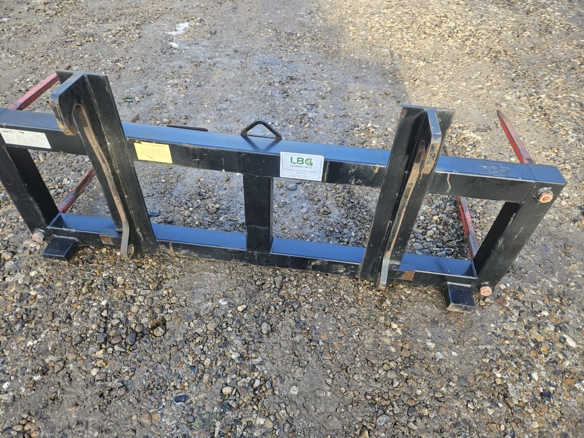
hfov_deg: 73.9
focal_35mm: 23
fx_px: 388
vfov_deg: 58.9
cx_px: 292
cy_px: 219
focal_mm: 5.4
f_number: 1.8
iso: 32
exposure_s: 1/100
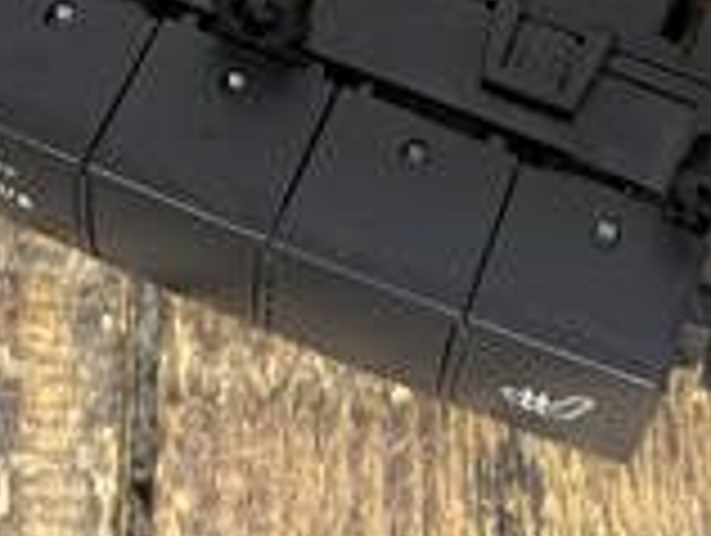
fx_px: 1995
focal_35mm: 97
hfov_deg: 20.2
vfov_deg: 14.1
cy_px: -329
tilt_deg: -53.2
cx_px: 266
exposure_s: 1/50
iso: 500
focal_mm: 6.76
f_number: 1.78
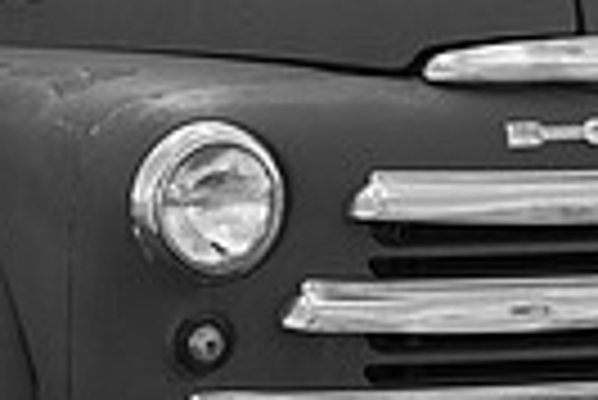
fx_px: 2677
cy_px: 254
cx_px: -513
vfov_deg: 8.5
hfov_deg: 11.7
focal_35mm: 161
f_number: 2.8
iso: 400
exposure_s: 1/2500
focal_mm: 37
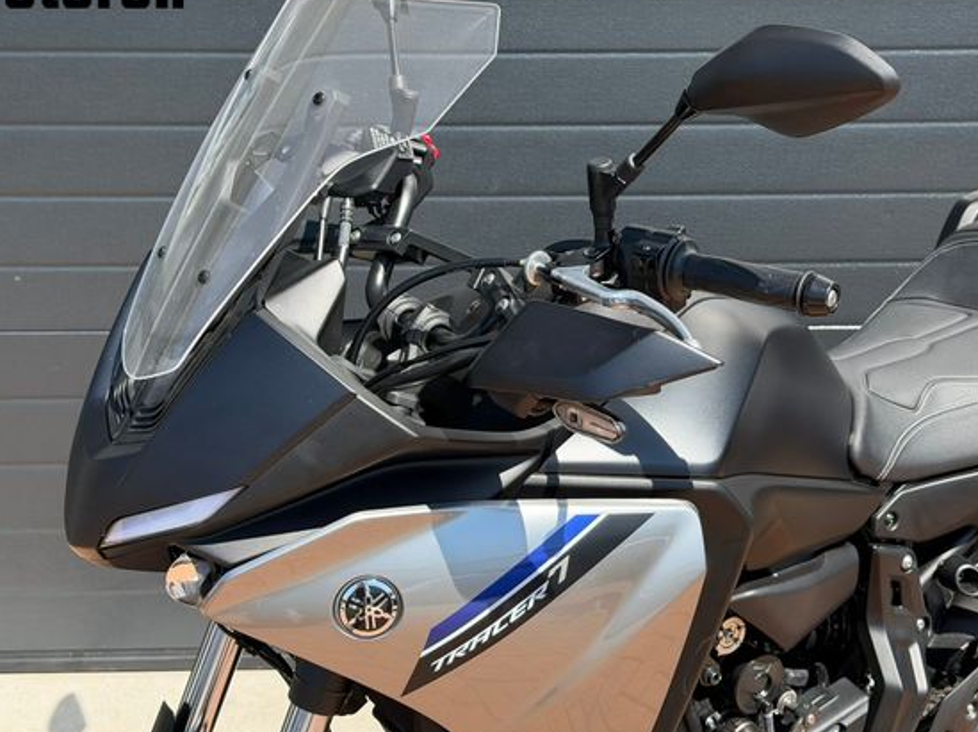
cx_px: 526
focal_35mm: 56
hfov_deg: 34.4
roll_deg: -1.2
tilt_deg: -20.1
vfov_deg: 26.0
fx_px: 1581
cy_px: 317
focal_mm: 6.76
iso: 100
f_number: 1.78
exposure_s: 1/2342
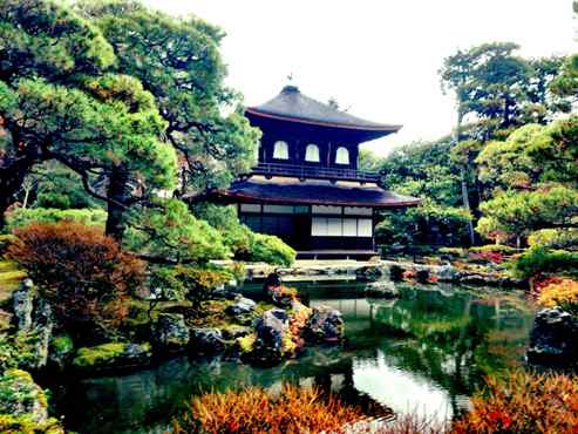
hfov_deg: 55.3
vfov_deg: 43.0
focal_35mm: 33
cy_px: 217
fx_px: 551
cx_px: 289
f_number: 2.4
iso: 64
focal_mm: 4.12
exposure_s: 1/40
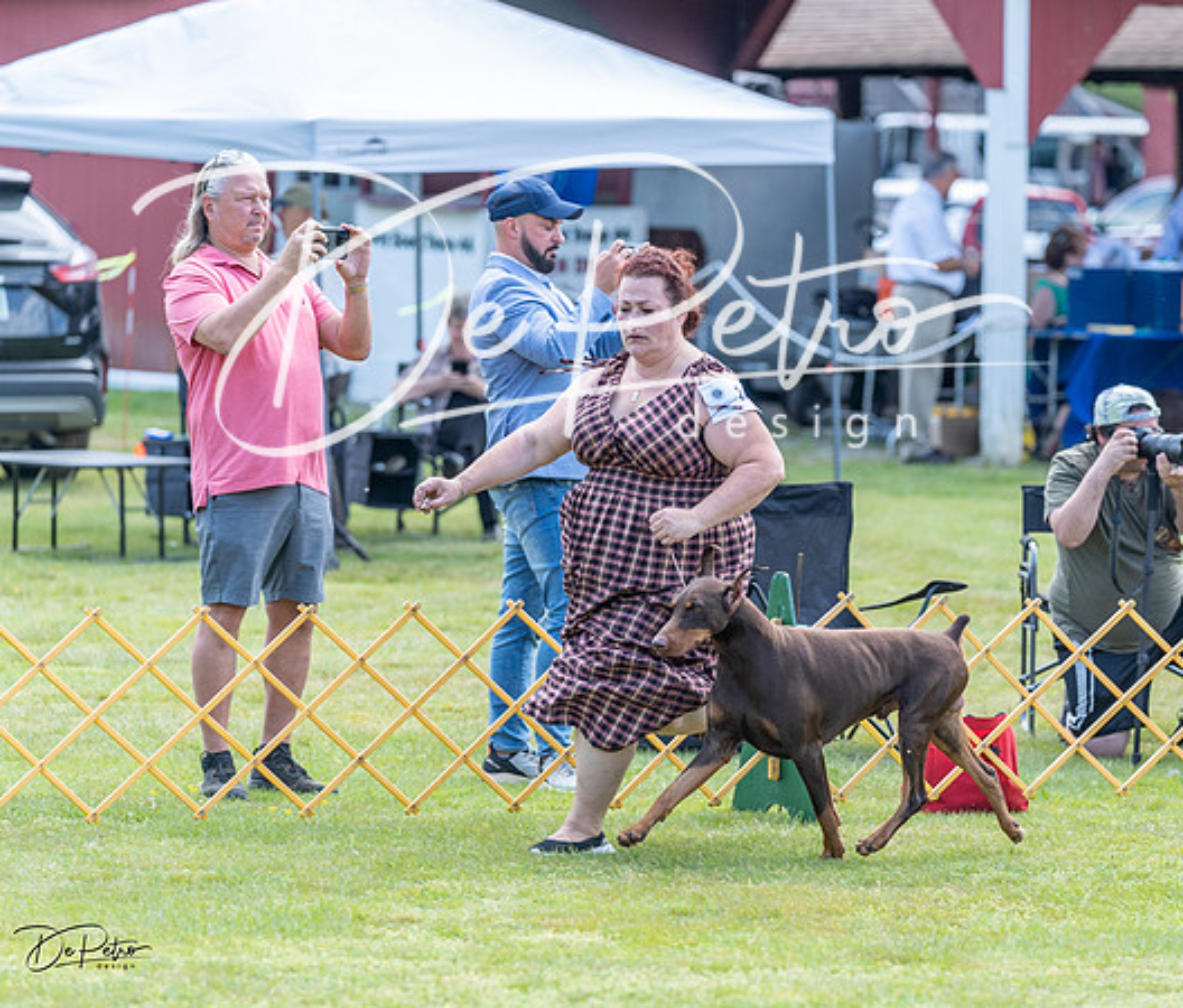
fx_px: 7939
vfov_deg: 7.3
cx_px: 703
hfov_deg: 8.5
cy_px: 515
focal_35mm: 221
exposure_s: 1/500
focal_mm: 159
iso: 125
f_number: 3.2
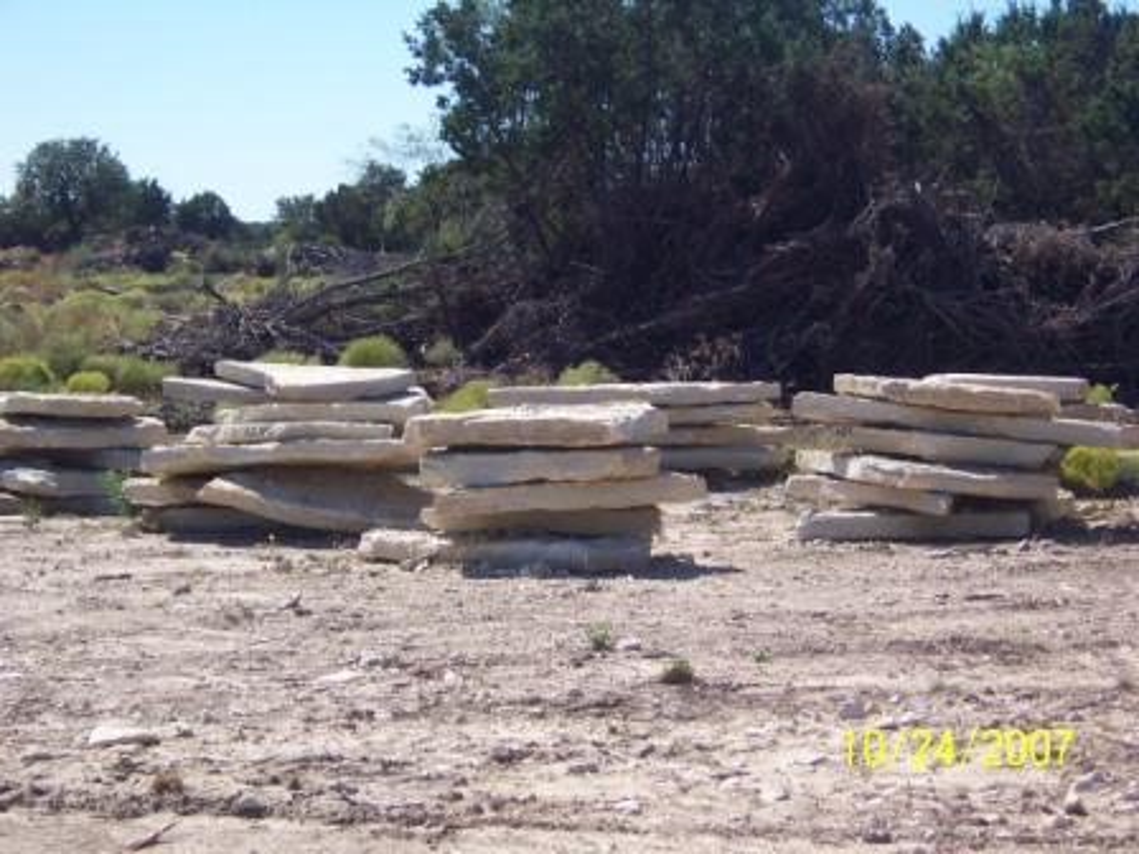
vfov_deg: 14.8
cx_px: 570
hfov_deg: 19.6
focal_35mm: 100
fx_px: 3290
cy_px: 427
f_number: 4.9
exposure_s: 1/350
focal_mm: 16.6
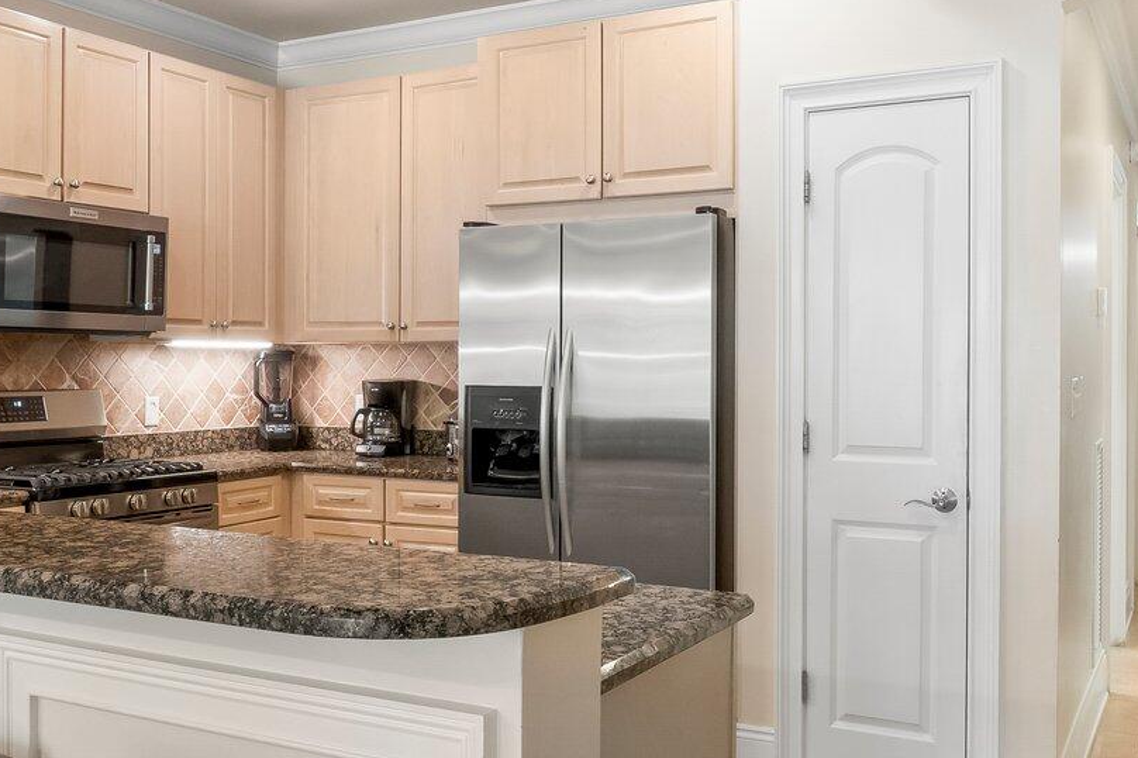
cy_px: 389
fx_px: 1261
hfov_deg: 48.5
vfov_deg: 33.5
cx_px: 523
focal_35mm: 40
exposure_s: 1/13
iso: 400
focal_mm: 10.5
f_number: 9
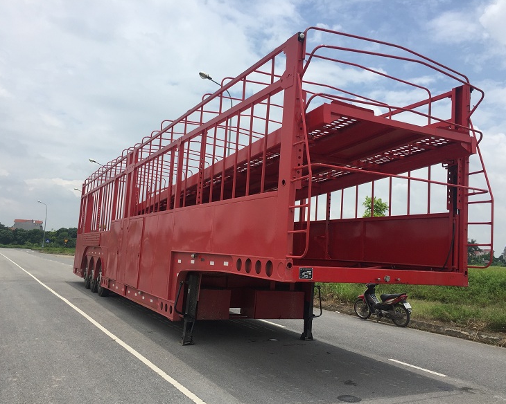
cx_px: 261
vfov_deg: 47.1
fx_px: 464
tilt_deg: +6.1
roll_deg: -3.5
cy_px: 204
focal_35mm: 31
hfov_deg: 57.2
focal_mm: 4.15
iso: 32
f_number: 2.2
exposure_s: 1/3049
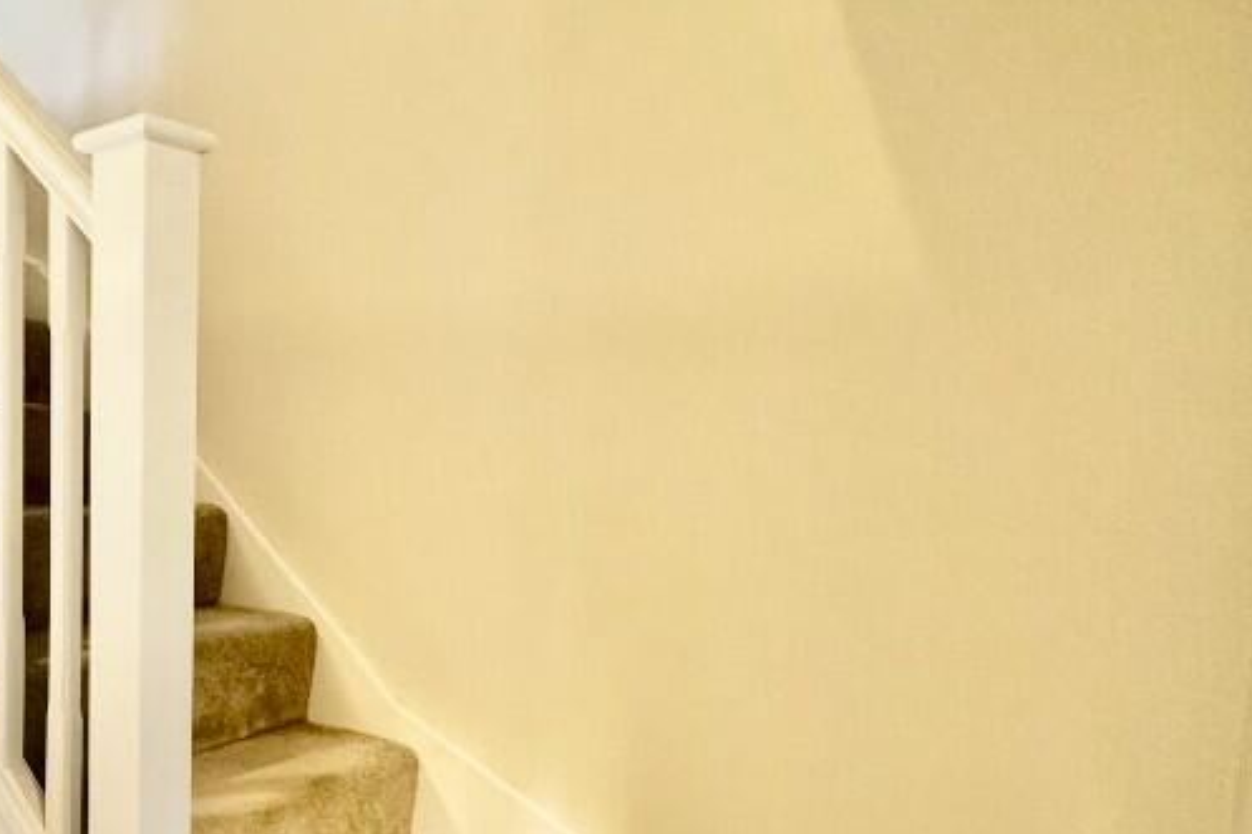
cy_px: 557
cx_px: 164
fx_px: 1043
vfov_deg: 43.0
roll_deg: -0.8
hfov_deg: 55.1
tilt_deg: -5.5
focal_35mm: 30
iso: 250
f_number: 2.2
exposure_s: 1/50
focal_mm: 2.22
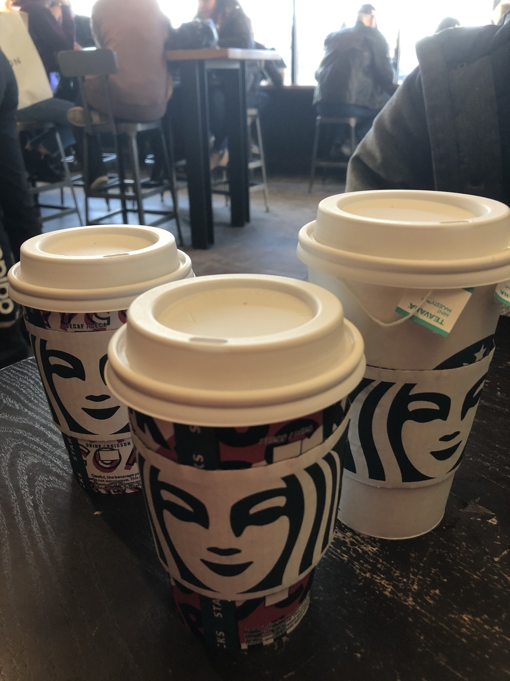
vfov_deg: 63.4
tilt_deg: -23.3
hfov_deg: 49.7
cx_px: 255
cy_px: 340
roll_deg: +2.4
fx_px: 550
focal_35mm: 28
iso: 40
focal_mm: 3.99
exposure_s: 1/20
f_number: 1.8
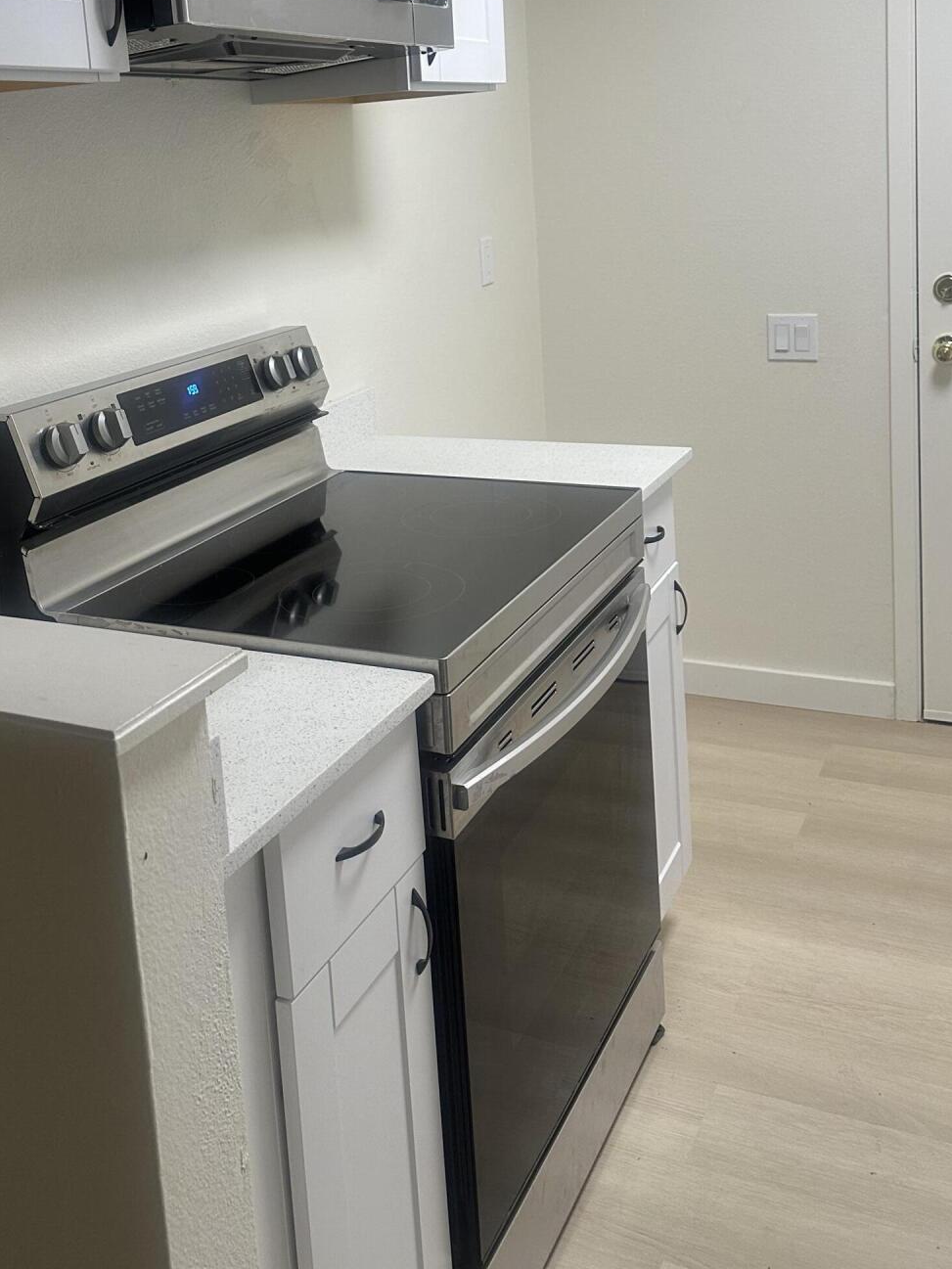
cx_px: 373
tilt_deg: -9.2
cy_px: 353
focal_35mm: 37
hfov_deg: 38.5
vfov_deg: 48.6
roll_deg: +3.9
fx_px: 1357
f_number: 1.78
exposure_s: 1/120
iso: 160
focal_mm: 6.86
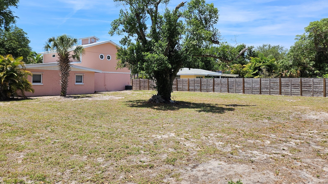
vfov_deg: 44.2
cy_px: 77
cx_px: 162
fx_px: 226
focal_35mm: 26
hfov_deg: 71.9
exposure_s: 1/1336
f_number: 1.8
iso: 25
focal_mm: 5.4
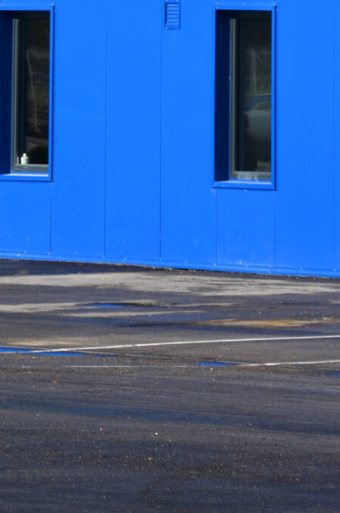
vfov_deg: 4.3
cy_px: -408
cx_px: 176
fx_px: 6811
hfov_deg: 2.9
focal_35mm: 479
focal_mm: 85
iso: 100
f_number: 10
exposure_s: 1/400
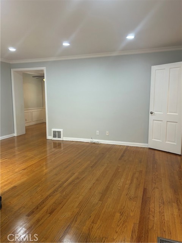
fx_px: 182
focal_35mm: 26
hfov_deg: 53.1
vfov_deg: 67.3
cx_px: 91
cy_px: 122
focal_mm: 5.7
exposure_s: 1/120
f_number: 1.5
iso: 100
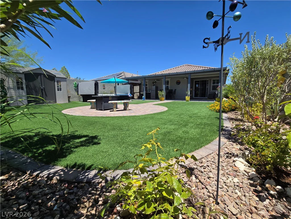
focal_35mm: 13
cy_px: 110
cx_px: 146
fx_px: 109
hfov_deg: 106.2
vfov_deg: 89.9
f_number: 2.2
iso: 50
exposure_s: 1/2021
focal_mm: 2.2
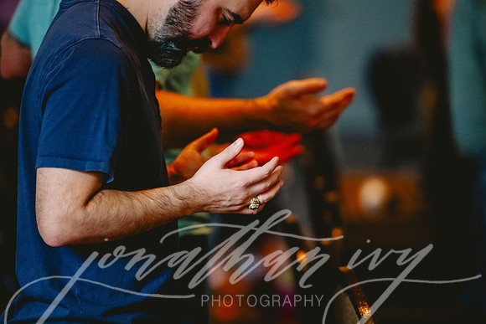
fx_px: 2701
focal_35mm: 200
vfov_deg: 6.9
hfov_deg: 10.3
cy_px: 162
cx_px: 243
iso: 3200
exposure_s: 1/160
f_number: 2.8
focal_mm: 200
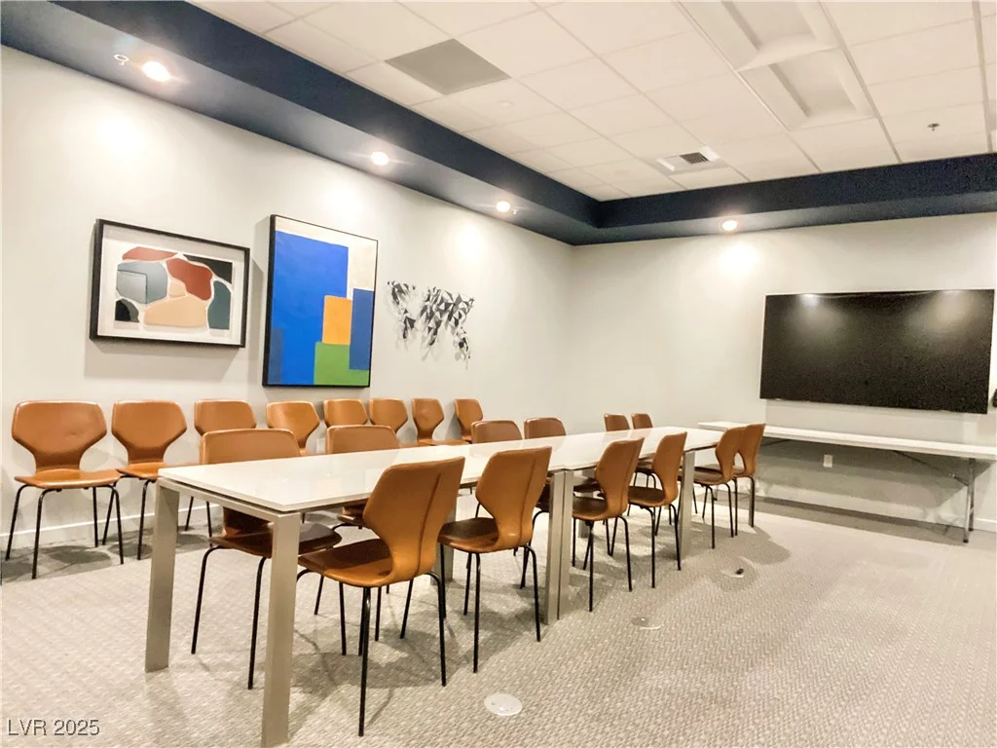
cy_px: 374
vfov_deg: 58.9
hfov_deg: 73.9
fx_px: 662
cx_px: 498
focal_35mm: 23
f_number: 2.2
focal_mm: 2.71
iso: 640
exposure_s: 1/25
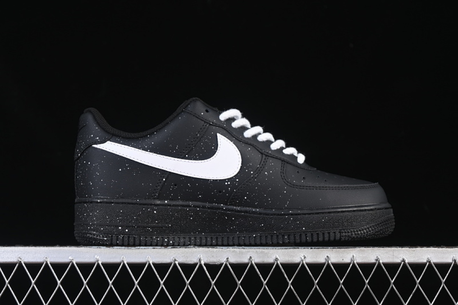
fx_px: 954
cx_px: 229
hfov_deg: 27.0
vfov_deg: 18.2
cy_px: 152
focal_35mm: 75
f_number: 6.3
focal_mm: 50
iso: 160
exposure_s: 1/60
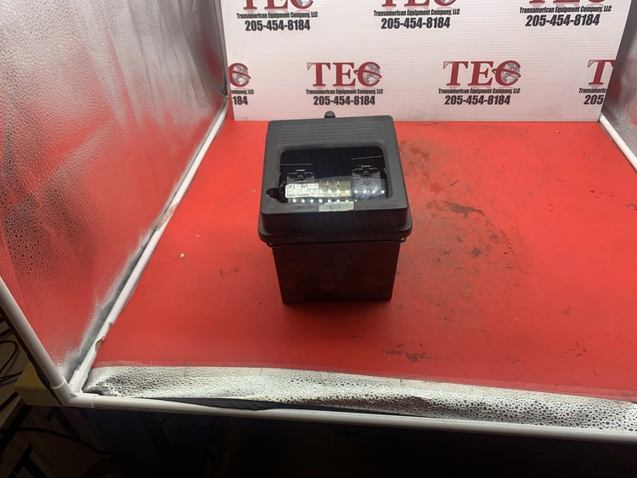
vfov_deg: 53.1
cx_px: 318
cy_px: 239
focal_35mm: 26
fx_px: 479
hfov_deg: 67.3
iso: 25
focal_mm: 4.25
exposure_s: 1/218
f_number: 1.8
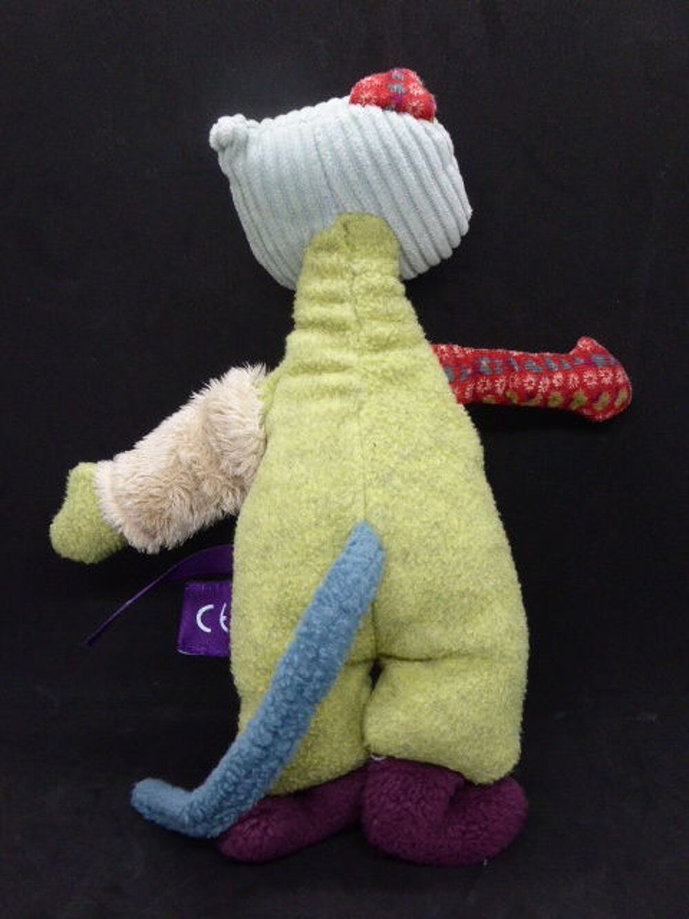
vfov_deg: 46.8
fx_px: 1061
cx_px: 344
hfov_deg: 36.0
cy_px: 460
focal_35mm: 40
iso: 400
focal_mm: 6.9
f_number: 3.9
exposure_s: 1/50
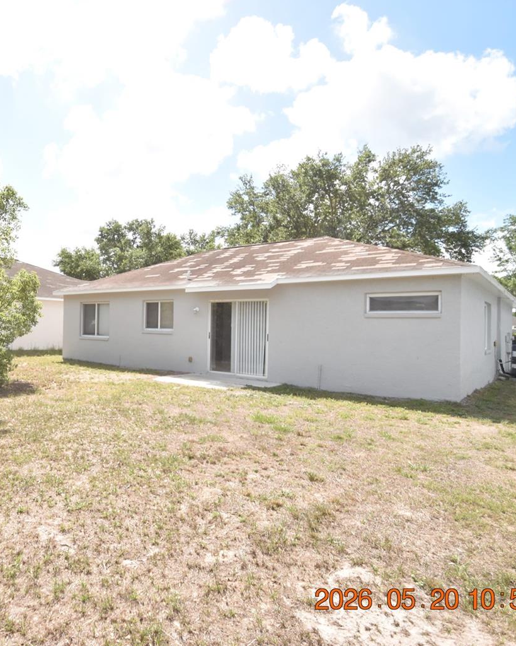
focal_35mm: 22
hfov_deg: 59.7
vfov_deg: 75.0
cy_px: 314
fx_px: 420
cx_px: 129
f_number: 3.5
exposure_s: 1/4000
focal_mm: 10
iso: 800
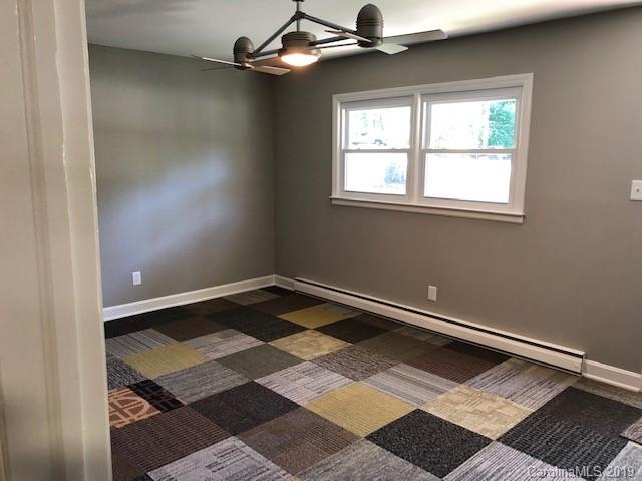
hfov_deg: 63.4
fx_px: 519
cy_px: 240
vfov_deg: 49.7
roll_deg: +0.1
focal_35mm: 28
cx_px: 321
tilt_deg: -9.2
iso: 40
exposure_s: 1/15
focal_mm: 4
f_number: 1.8
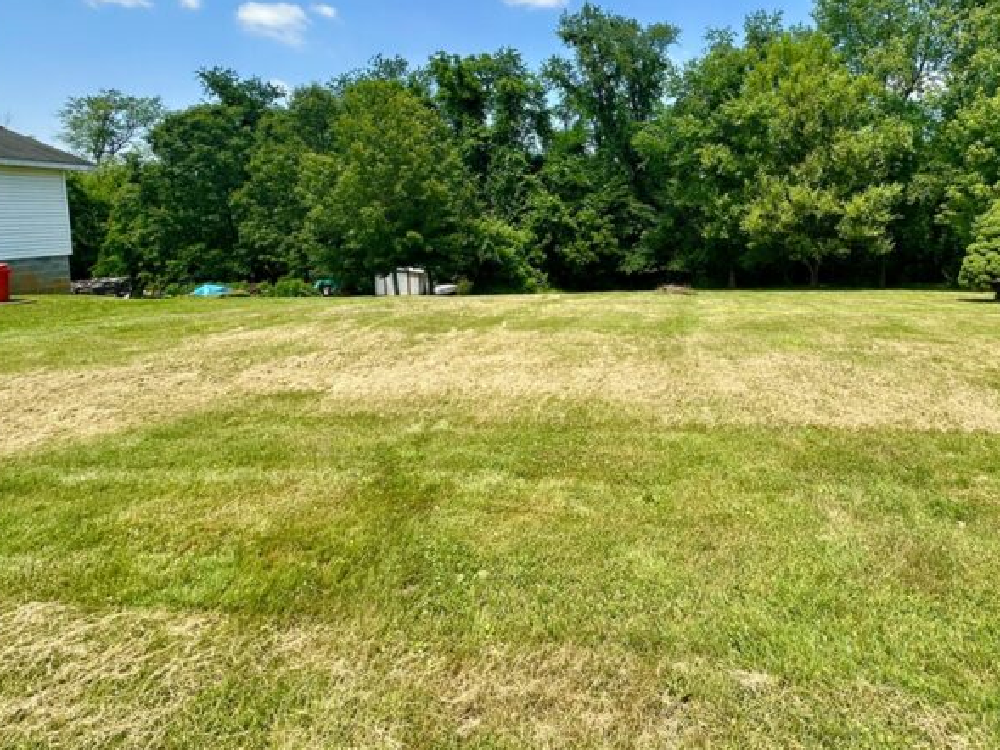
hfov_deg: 82.1
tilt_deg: -3.4
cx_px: 657
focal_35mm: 19
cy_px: 255
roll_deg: -0.3
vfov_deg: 67.0
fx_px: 549
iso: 40
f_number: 2.2
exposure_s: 1/861
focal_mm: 2.22
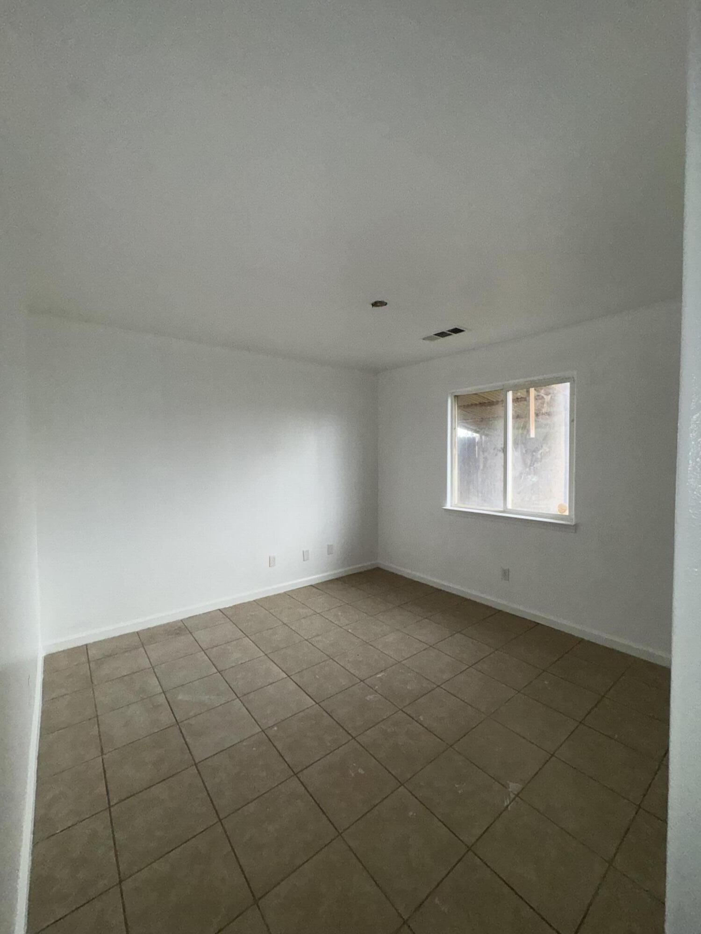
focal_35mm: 14
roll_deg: +0.9
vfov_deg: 102.1
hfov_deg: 85.7
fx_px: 378
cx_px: 350
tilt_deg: -1.6
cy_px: 467
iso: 160
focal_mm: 2.22
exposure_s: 1/121
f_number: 2.2
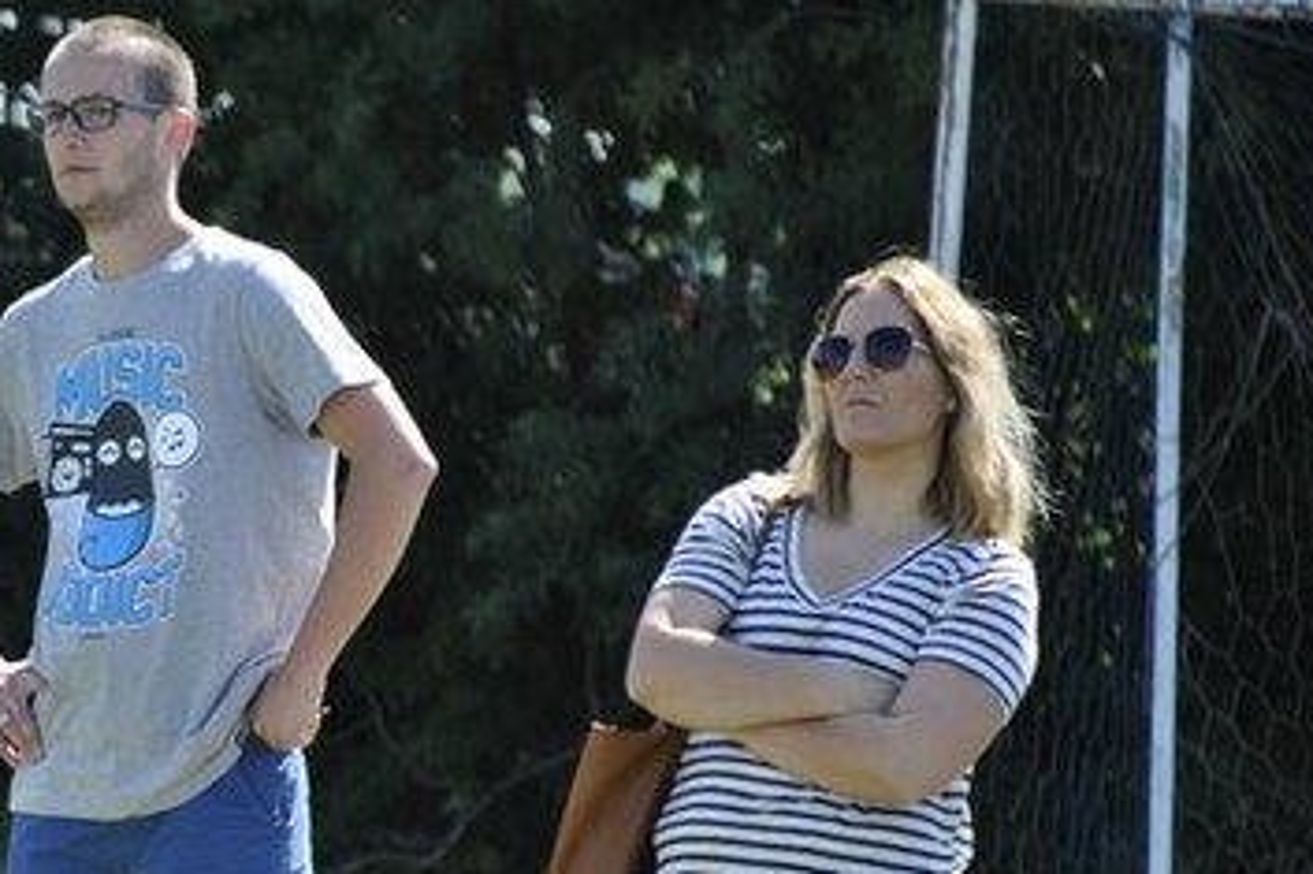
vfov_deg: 2.5
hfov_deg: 3.7
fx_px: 20195
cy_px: 688
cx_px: 138
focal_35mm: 554
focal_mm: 200
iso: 400
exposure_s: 1/500
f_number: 5.6
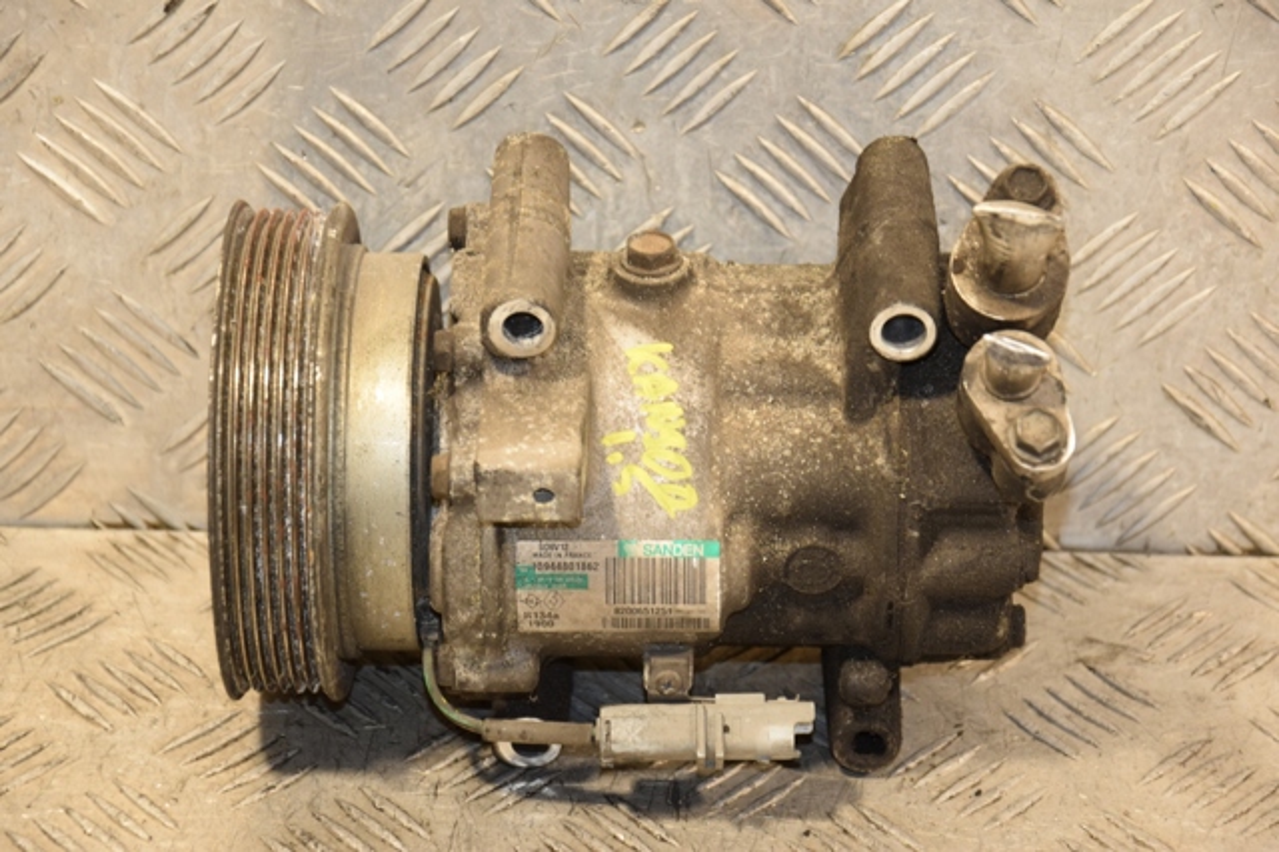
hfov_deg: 17.1
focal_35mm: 120
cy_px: 426
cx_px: 640
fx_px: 4261
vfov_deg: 11.4
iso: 800
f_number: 5.3
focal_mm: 80
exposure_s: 1/100
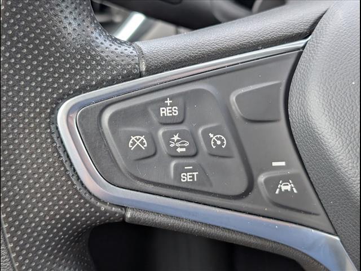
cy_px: 136
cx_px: 180
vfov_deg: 29.7
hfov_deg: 38.9
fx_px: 511
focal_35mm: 49
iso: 376
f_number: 1.68
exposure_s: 1/1429
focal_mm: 6.9
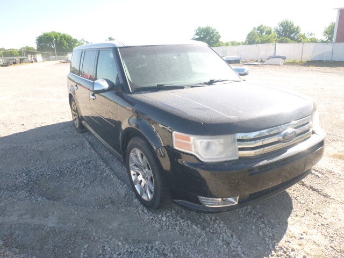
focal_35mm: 25
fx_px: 248
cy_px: 129
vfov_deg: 54.9
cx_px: 172
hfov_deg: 69.4
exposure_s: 1/200
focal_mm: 4.5
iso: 100
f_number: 3.9
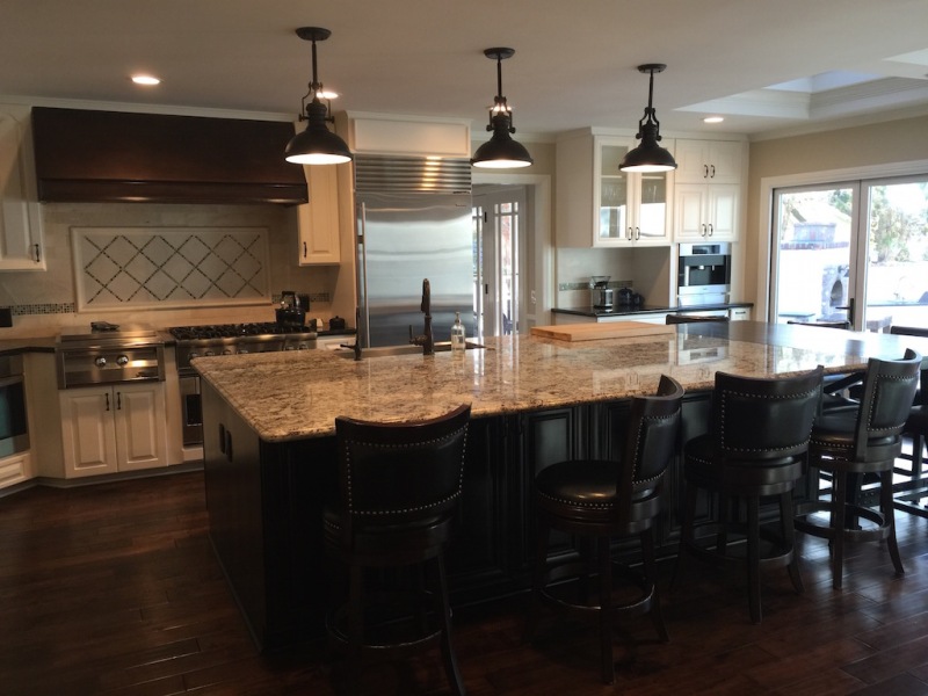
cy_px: 348
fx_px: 777
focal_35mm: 29
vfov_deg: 48.2
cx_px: 464
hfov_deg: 61.7
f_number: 2.2
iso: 40
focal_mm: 4.15
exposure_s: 1/30
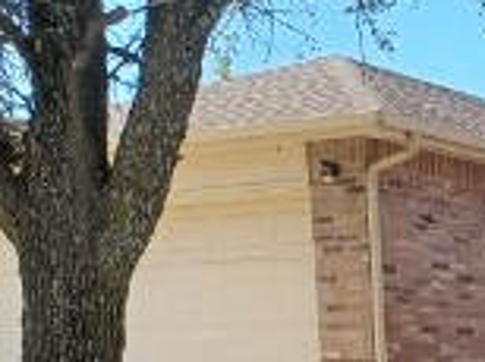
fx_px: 1455
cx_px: 806
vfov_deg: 13.4
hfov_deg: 16.5
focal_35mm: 104
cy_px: 541
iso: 32
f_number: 1.8
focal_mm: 4.6
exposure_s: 1/174
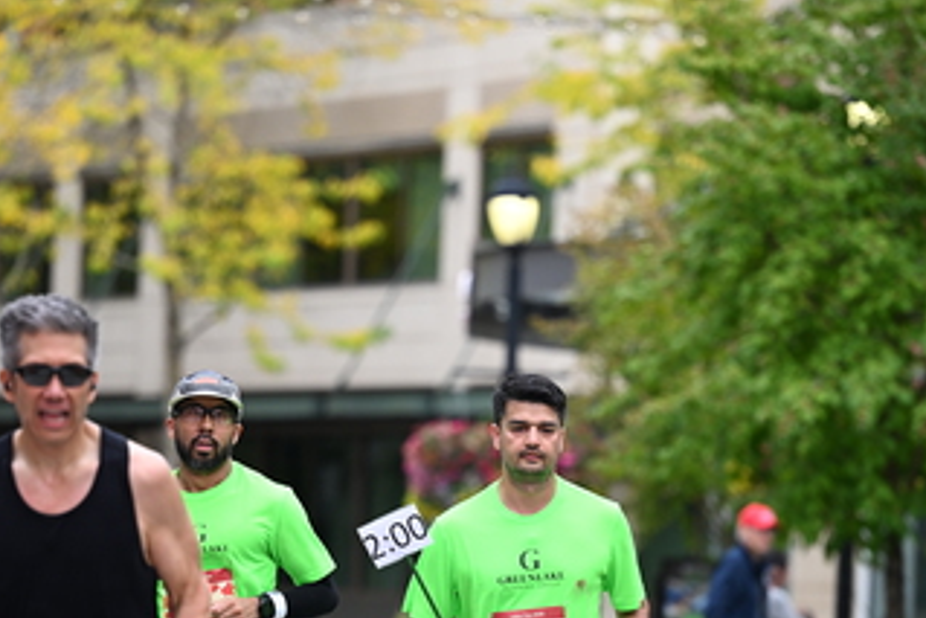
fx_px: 6433
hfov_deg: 8.2
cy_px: 527
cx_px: 473
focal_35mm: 250
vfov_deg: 5.5
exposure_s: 1/2000
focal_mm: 145
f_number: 2.8
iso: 640
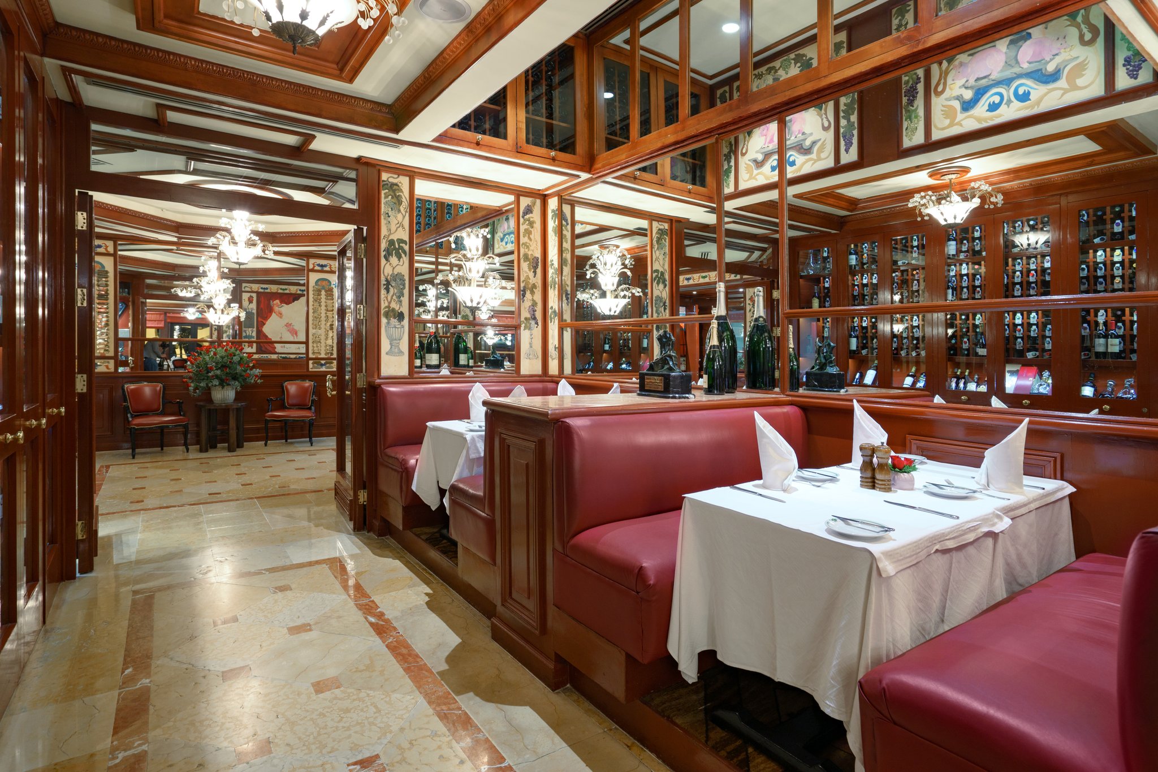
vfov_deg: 67.4
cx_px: 579
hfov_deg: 90.0
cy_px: 386
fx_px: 579
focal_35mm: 18
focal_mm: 18
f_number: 7.1
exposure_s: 1/1.25
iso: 320
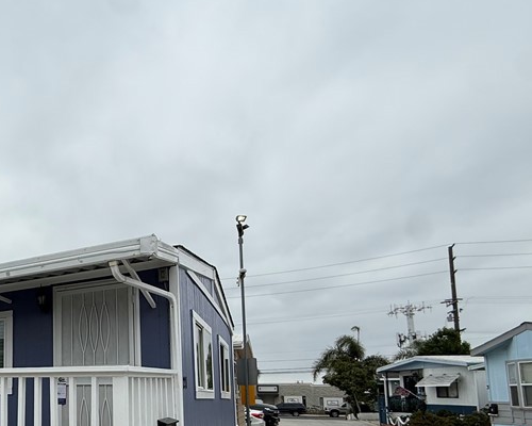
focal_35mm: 28
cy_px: 351
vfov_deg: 48.1
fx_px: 441
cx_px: 10
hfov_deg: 51.1
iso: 50
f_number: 2.2
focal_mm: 2.22
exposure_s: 1/3289
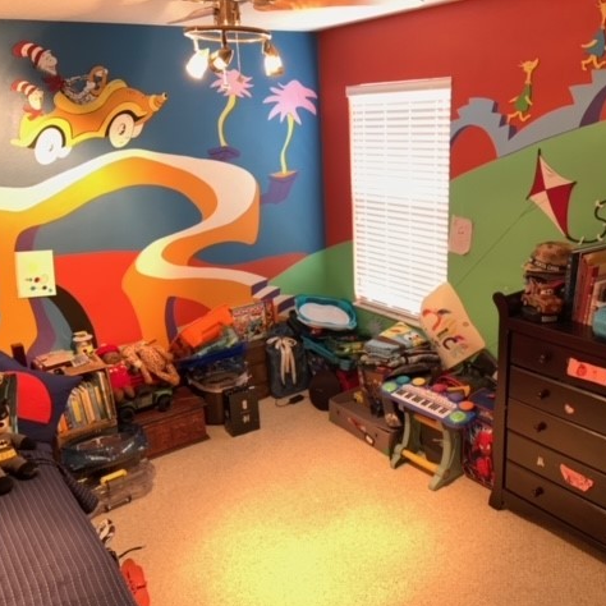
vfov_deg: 52.5
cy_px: 306
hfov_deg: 52.4
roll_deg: +2.7
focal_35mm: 31
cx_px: 336
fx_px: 614
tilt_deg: -18.0
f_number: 1.8
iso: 640
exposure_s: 1/15
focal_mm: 4.25
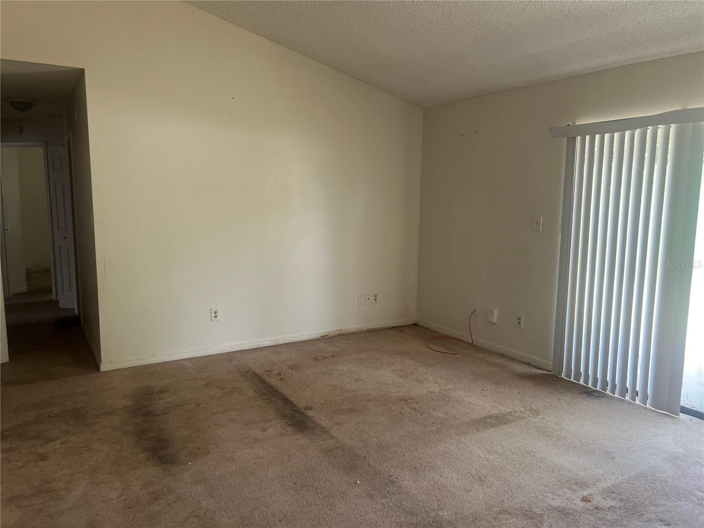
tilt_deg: -7.3
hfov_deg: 67.3
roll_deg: -0.9
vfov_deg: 53.1
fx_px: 529
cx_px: 352
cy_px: 264
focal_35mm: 26
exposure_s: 1/121
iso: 125
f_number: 1.5
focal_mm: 5.7
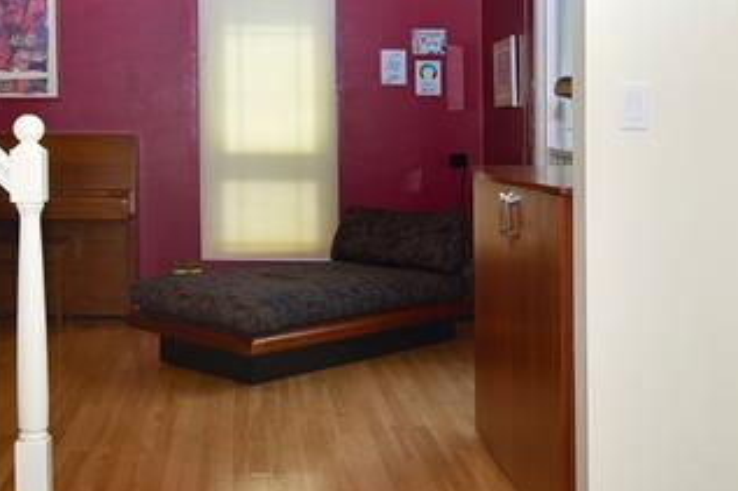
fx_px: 1127
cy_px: 159
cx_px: 289
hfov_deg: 36.1
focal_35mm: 55
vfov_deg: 24.5
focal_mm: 17
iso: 125
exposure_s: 1/60
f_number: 6.3
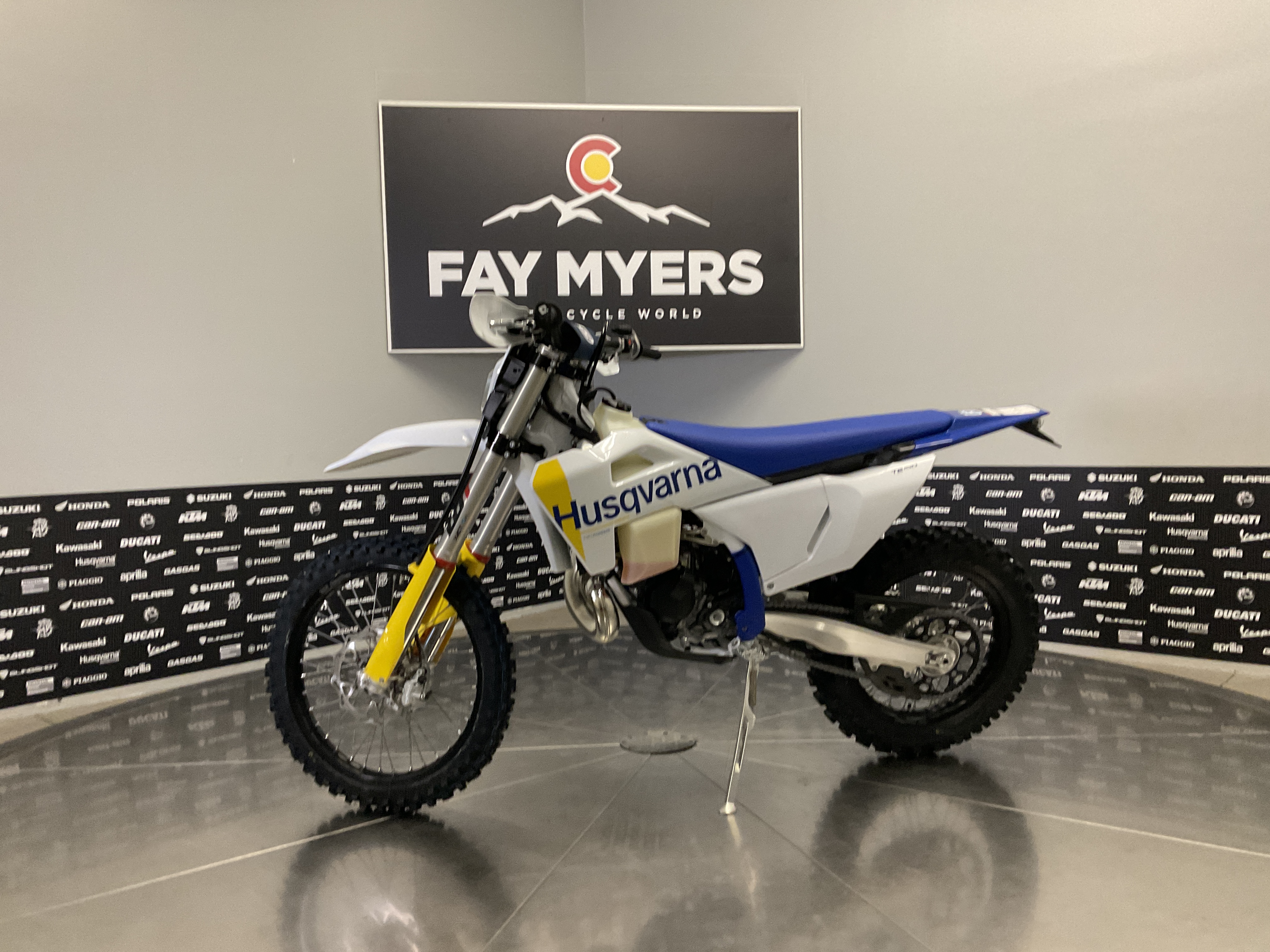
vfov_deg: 48.2
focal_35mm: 29
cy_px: 476
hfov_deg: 61.7
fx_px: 1064
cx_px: 635
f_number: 1.8
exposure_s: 1/60
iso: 160
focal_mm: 3
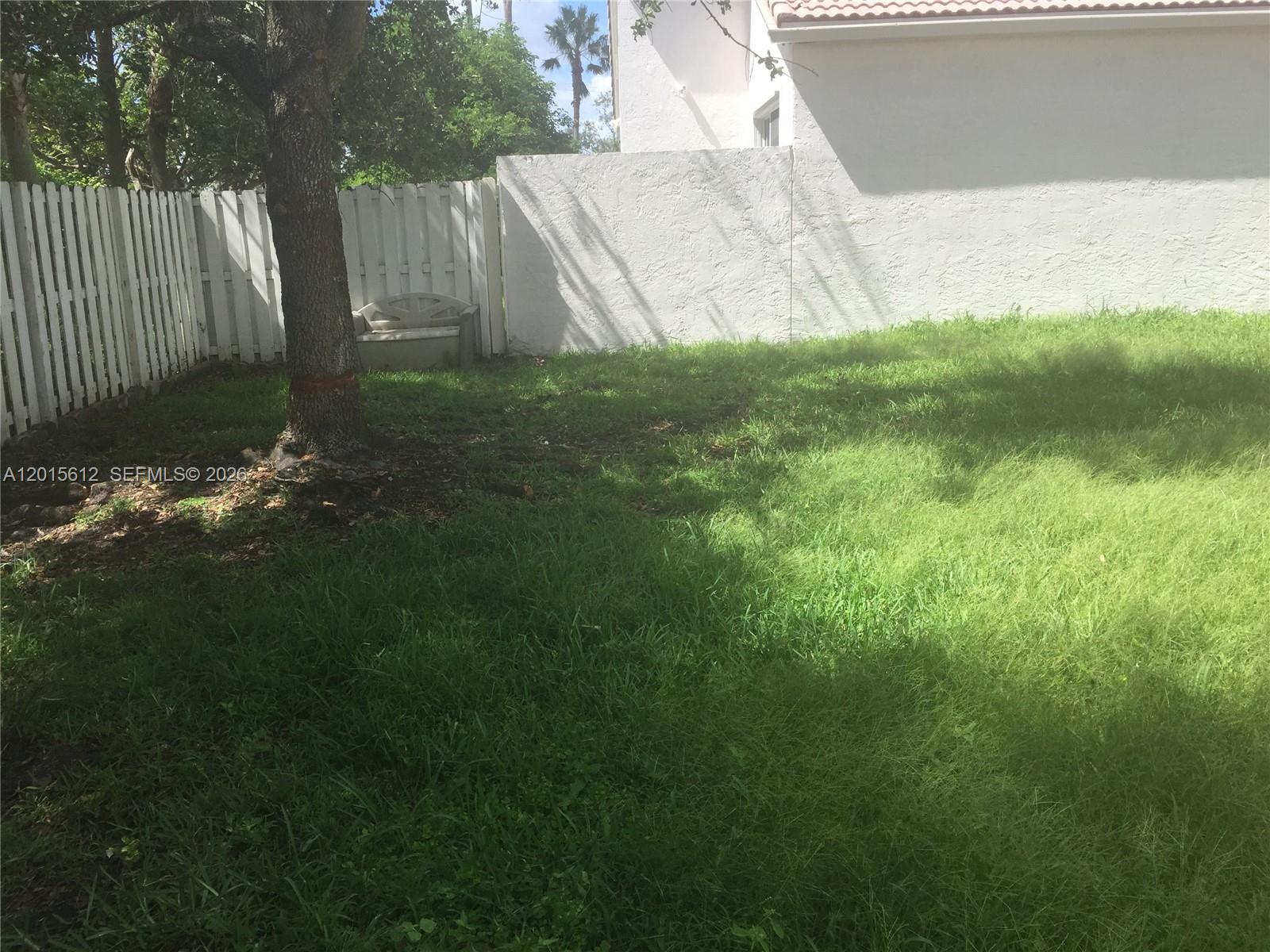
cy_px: 476
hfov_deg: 61.7
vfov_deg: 48.2
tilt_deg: -14.2
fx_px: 1064
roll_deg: +1.5
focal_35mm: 29
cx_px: 635
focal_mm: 4.15
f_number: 2.2
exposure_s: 1/1014
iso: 32
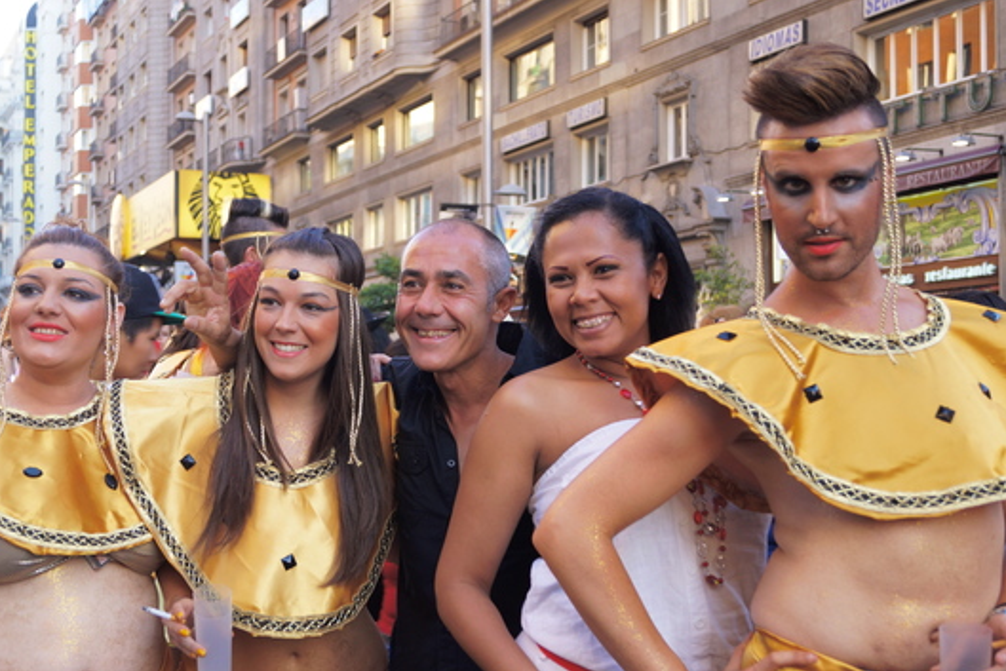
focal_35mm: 50
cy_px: 361
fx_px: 1398
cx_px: 466
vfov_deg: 27.0
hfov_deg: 39.6
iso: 200
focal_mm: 28
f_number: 4.5
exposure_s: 1/60
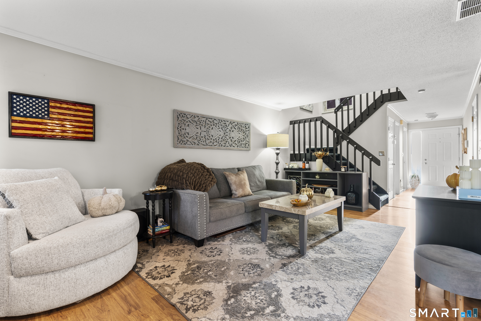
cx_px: 240
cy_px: 160
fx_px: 214
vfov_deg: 73.7
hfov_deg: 96.7
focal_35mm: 16
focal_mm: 16
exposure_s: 3.2
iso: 200
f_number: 9
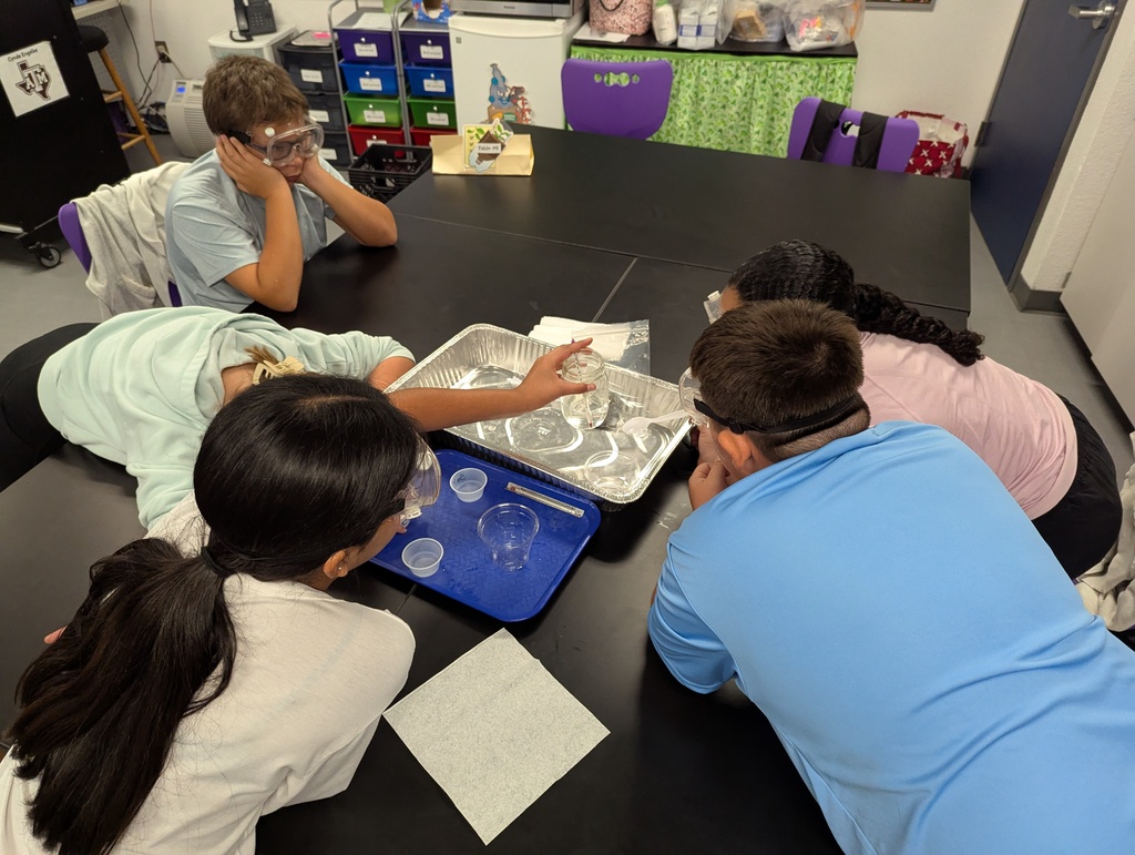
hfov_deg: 71.5
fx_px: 788
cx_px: 568
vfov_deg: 56.9
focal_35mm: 24
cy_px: 428
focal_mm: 6.81
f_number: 1.85
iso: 672
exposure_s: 1/213
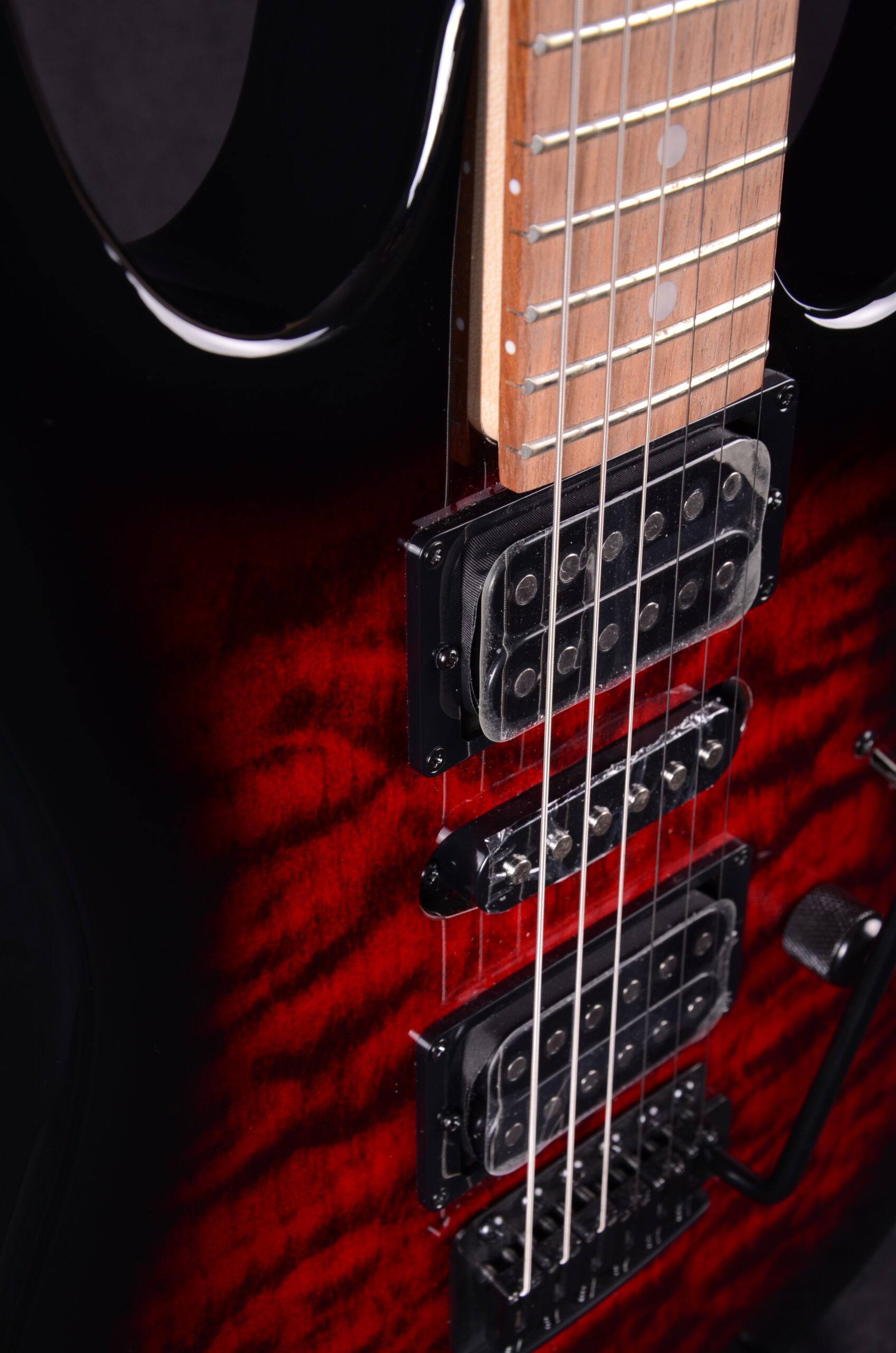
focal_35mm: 60
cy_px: 676
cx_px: 448
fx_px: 2250
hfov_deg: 22.5
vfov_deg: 33.5
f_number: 10
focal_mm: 40
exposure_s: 1/200
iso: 200
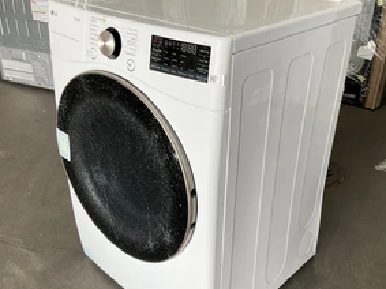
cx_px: 198
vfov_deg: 35.1
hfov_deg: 45.8
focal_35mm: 41
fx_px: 457
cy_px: 165
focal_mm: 3
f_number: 1.8
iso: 25
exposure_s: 1/122
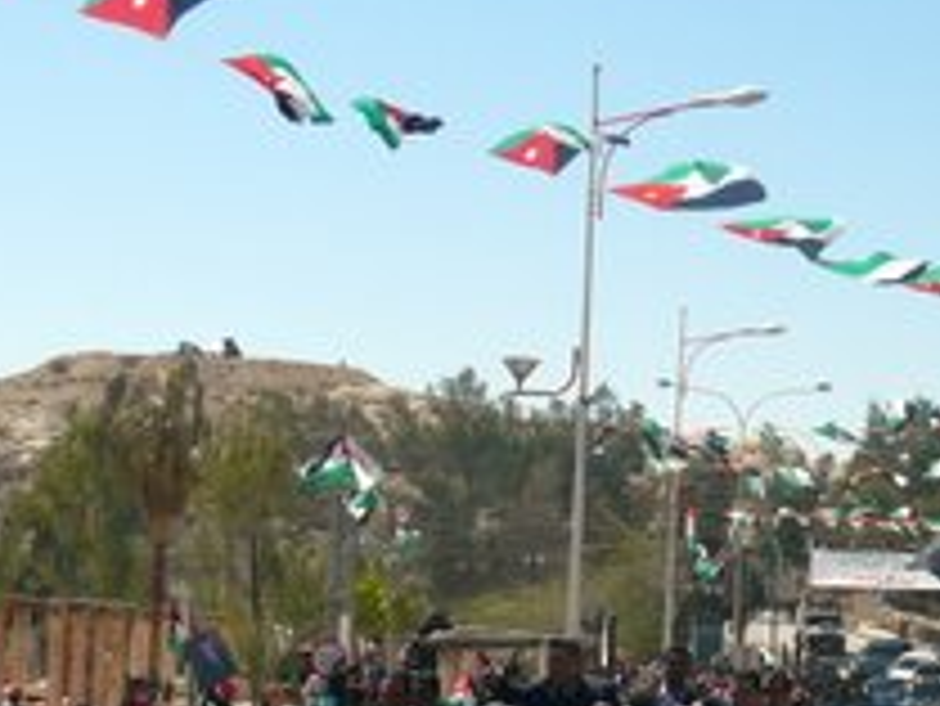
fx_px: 3179
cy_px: 560
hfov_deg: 16.7
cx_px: 733
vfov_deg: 12.6
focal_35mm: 117
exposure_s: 1/200
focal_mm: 8.1
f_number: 10
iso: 100
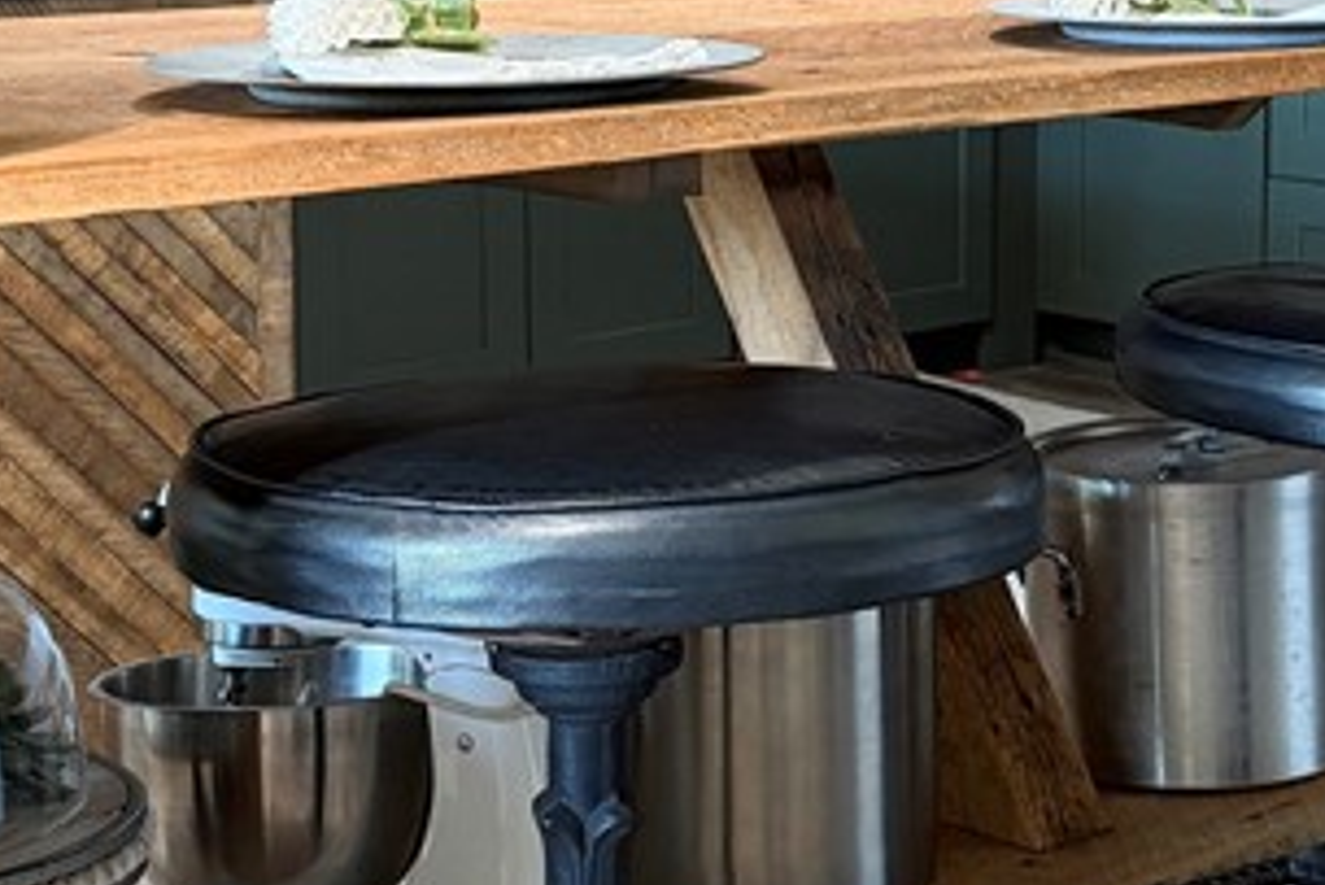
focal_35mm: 84
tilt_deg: -5.6
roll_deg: -0.6
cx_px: 994
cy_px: 105
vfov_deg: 16.1
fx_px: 3093
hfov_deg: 23.9
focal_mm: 6.76
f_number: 1.78
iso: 320
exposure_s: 1/60
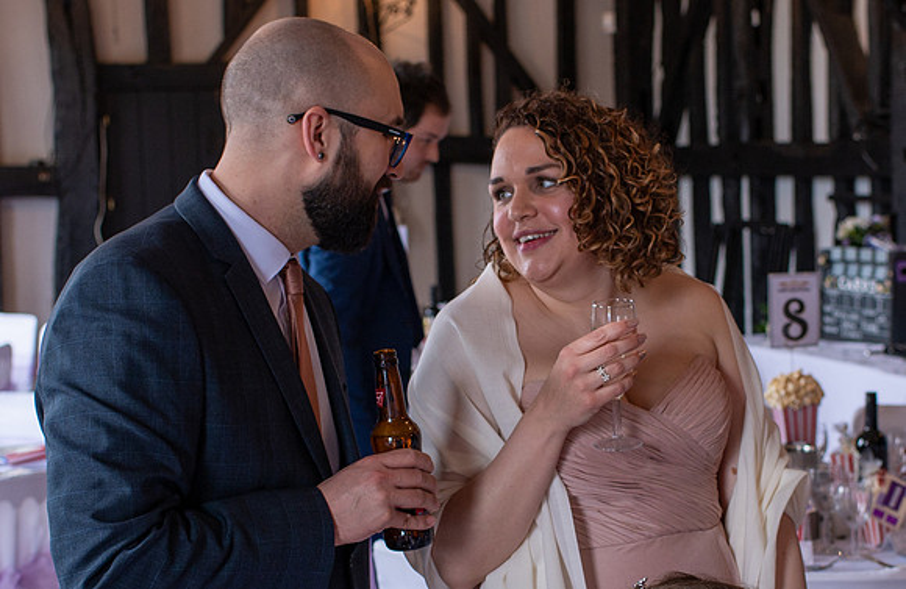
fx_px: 1961
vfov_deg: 17.0
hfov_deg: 25.9
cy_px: 433
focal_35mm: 79
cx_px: 570
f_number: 3.5
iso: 160
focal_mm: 35
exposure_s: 1/100
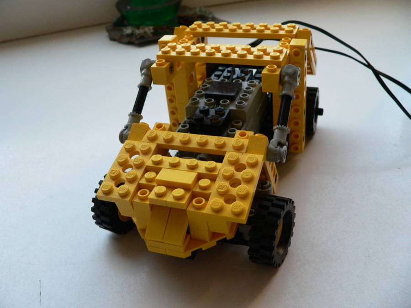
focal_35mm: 36
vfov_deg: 39.7
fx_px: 427
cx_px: 206
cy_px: 154
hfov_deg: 51.4
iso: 200
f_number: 2.8
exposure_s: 1/60
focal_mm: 6
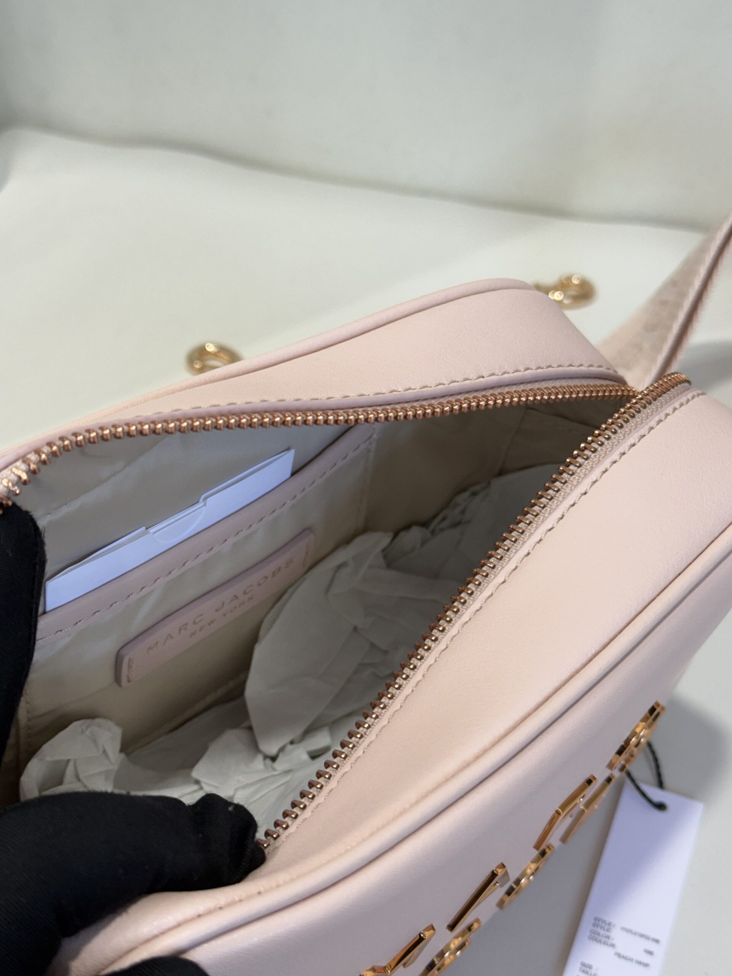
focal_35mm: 48
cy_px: 488
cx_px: 366
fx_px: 1353
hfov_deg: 30.3
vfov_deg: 39.7
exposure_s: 1/50
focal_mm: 6.76
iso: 50
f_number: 1.78
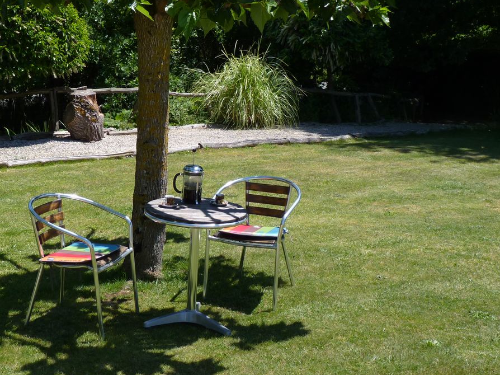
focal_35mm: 58
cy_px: 180
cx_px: 197
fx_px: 838
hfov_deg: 33.1
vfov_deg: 25.2
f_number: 3
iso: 80
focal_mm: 6.4
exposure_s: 1/800
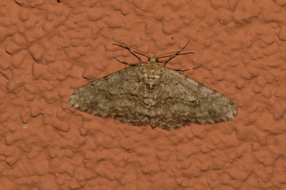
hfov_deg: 9.8
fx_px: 1668
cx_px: 143
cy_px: 95
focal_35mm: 210
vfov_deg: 6.5
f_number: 14
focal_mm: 140
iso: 100
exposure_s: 1/200
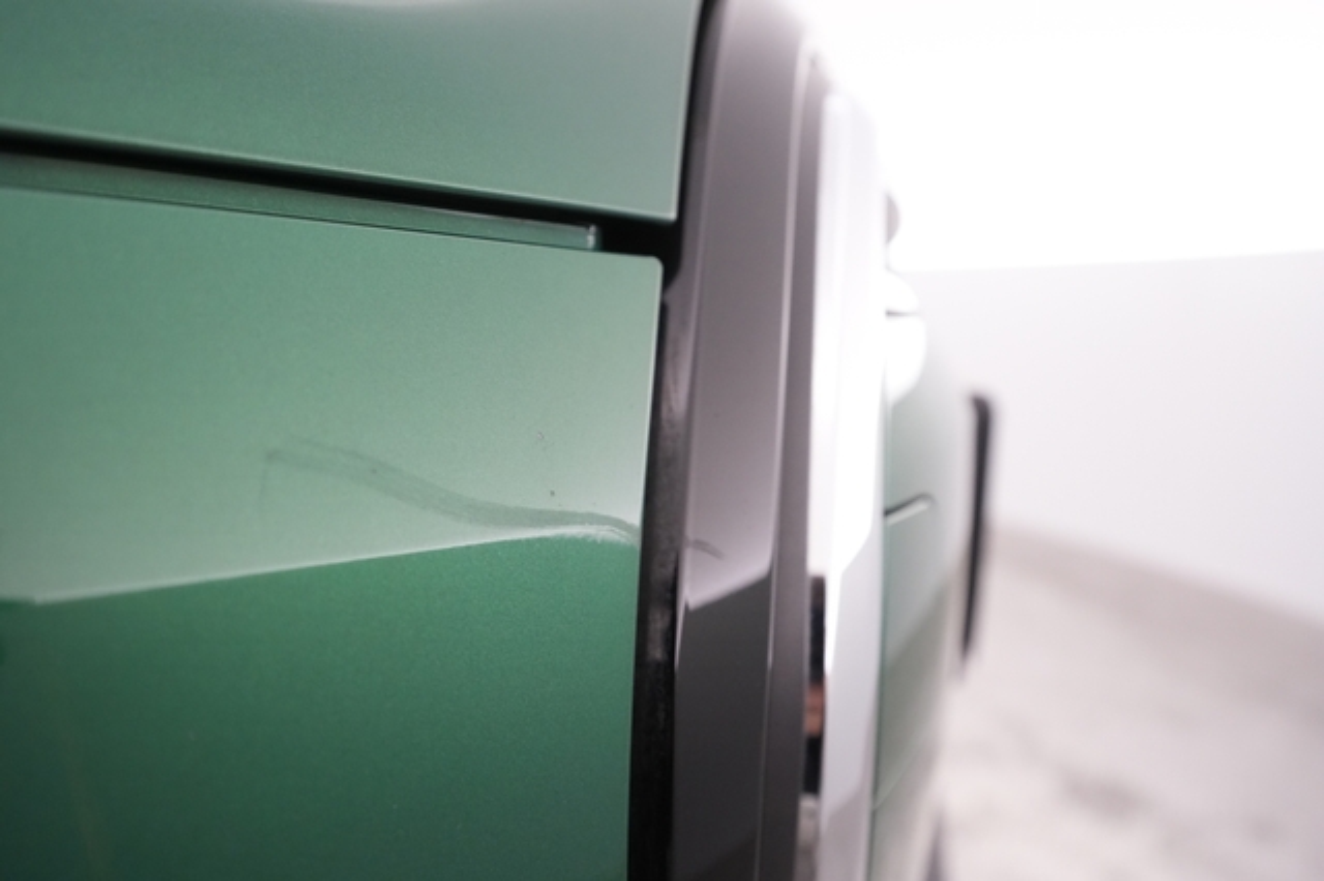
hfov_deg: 65.5
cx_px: 662
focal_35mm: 28
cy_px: 440
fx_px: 1029
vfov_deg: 46.4
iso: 4000
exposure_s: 1/100
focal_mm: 28
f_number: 4.5
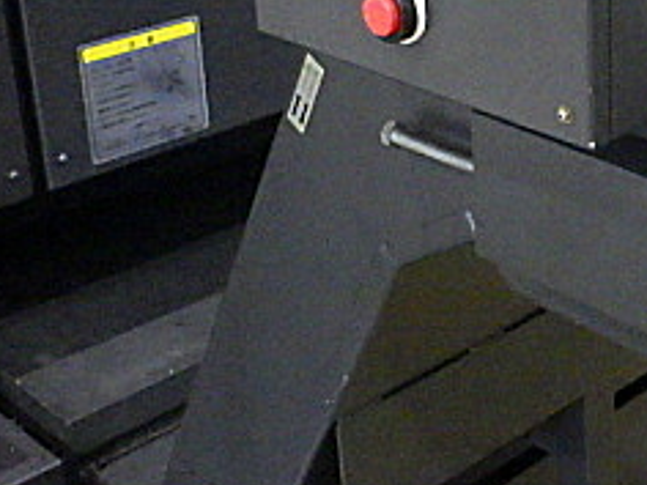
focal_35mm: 76
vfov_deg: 19.2
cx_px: 642
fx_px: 1420
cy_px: 107
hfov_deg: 24.5
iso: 1600
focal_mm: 5
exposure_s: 1/40
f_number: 3.5
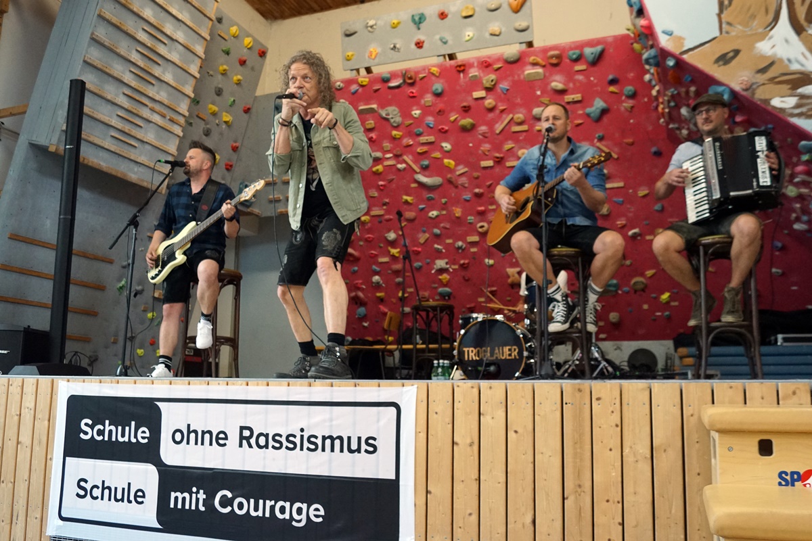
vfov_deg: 43.6
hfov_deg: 61.9
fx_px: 677
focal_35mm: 30
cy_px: 270
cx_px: 406
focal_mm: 20
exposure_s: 1/160
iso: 1600
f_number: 4
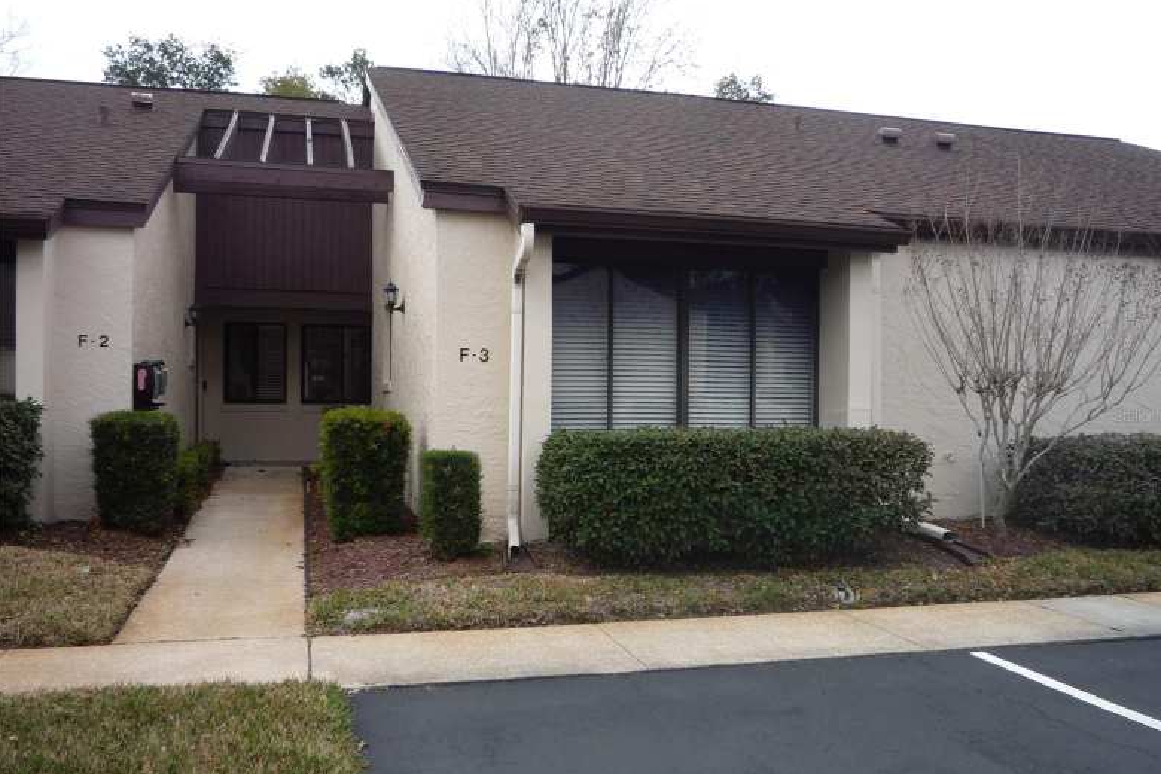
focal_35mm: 32
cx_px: 589
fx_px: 1032
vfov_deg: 41.1
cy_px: 415
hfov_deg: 58.7
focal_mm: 5.2
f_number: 4
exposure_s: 1/200
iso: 100
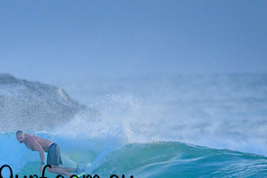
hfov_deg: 1.3
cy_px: 171
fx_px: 11630
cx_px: 38
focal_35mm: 1569
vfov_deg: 0.9
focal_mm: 800
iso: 2000
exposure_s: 1/2500
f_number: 6.3
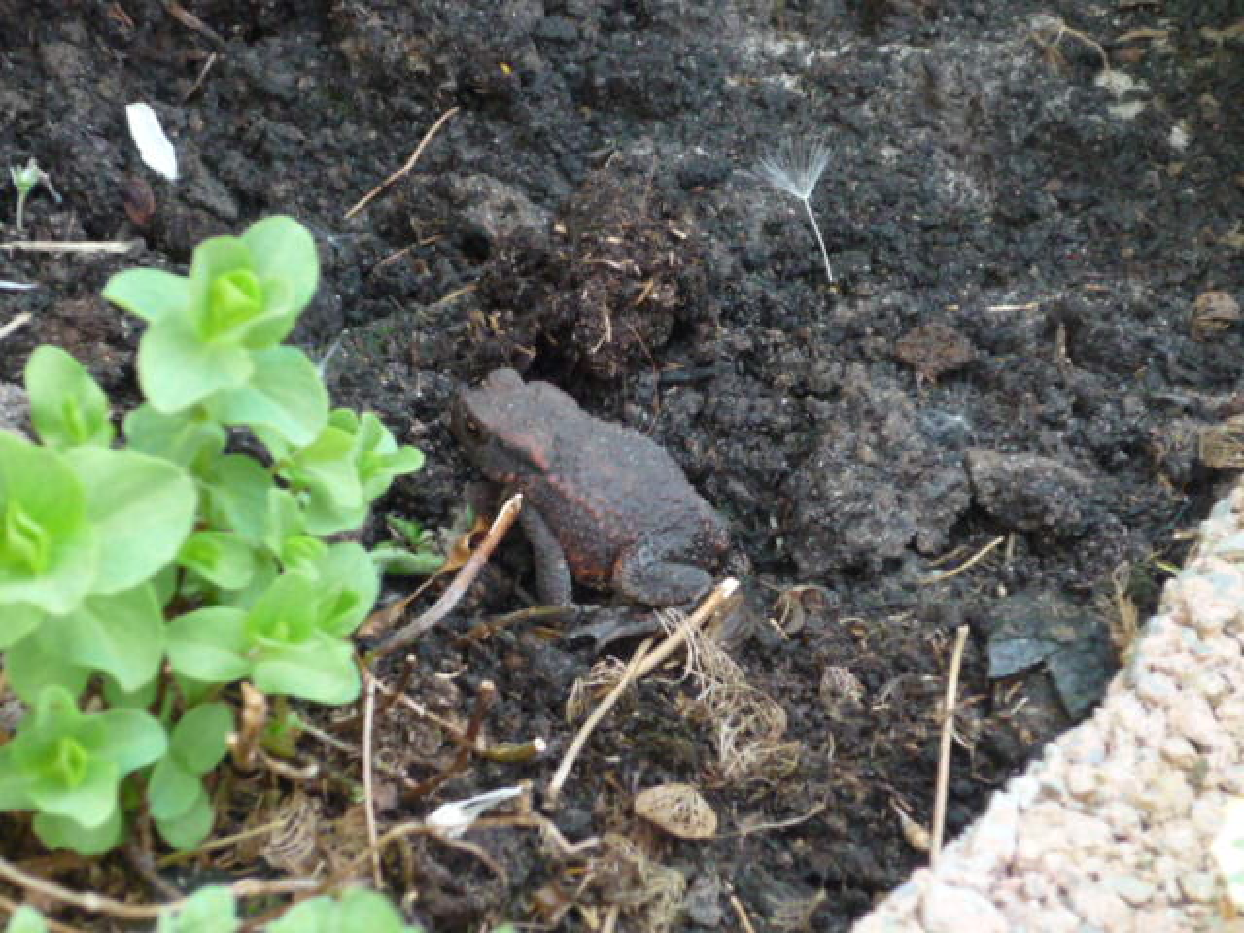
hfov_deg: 15.1
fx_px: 4708
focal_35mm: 131
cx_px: 622
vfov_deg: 11.3
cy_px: 466
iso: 320
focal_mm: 13.6
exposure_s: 1/80
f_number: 4.4
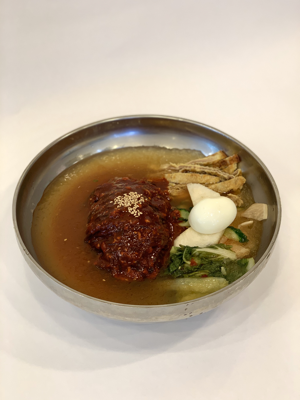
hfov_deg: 28.0
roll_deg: -1.1
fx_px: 601
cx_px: 150
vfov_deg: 36.8
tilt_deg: -44.6
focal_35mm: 52
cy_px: 200
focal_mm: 6
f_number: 2.4
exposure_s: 1/60
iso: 64
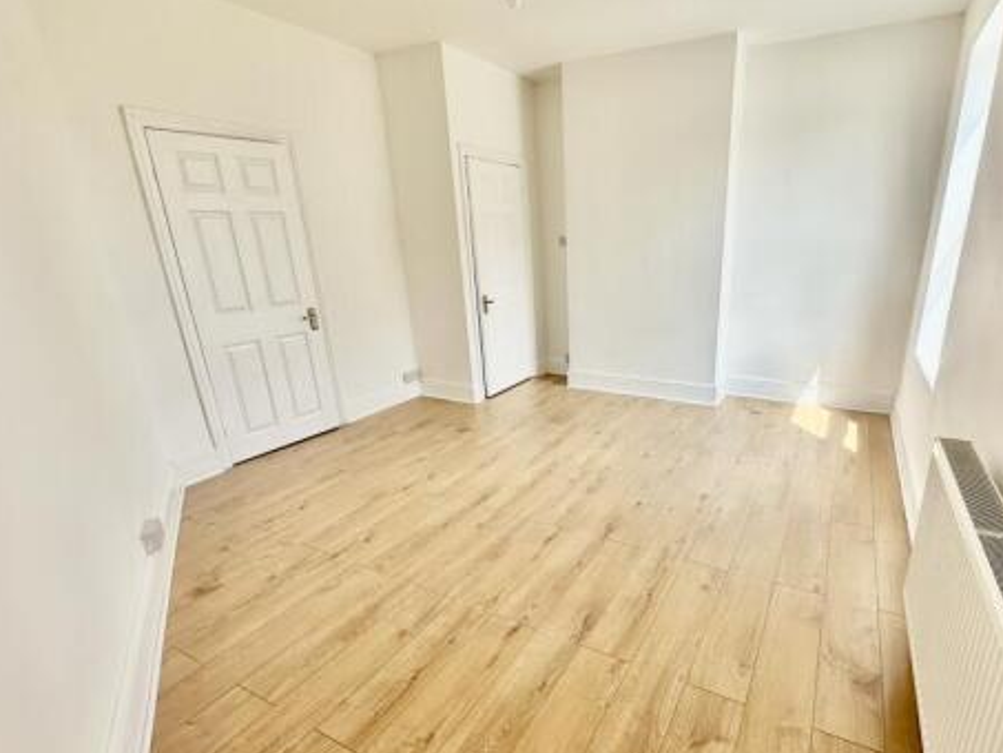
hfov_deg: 86.8
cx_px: 594
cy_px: 404
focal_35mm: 18
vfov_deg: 71.5
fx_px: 522
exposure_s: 1/199
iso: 40
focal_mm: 2.22
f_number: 2.2
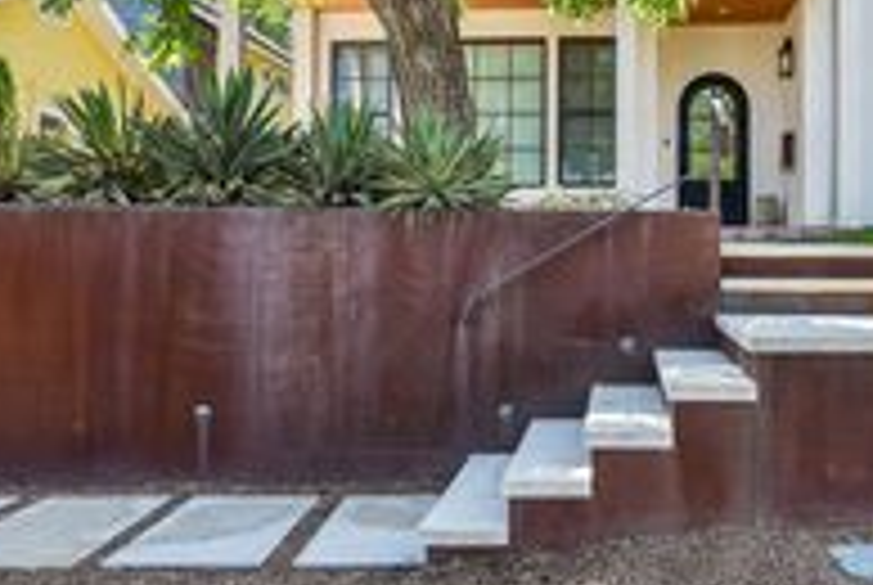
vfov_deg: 36.9
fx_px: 874
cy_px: 241
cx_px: 549
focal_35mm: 36
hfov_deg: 52.5
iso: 100
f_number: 8
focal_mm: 14
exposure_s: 1/60
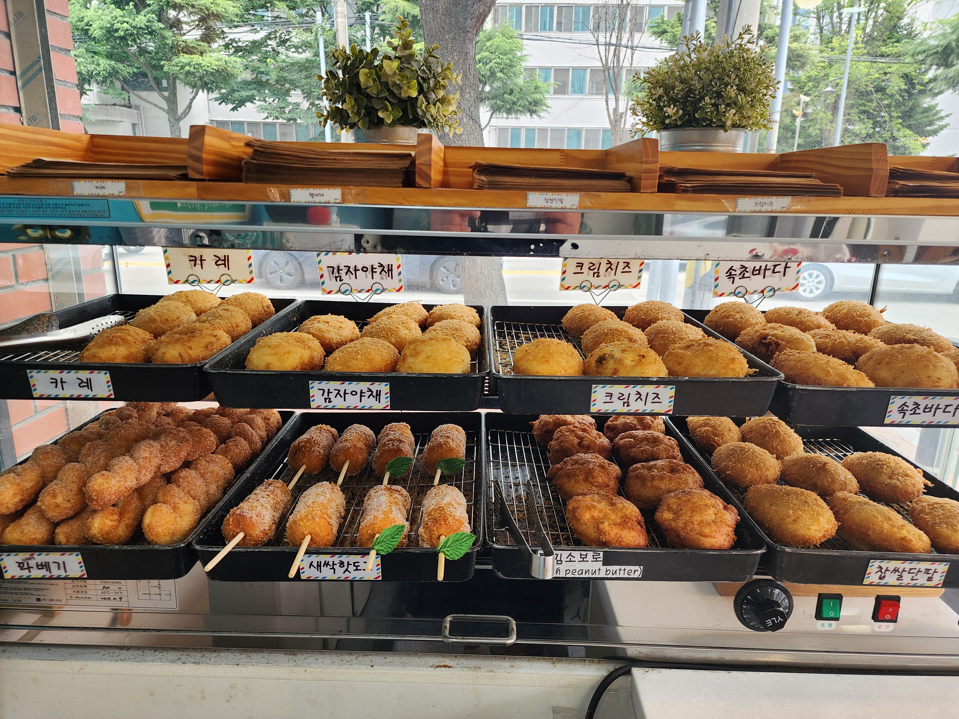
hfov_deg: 73.9
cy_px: 360
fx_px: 637
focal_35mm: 23
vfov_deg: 58.9
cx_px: 480
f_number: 1.8
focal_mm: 6.4
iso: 50
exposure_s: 1/120
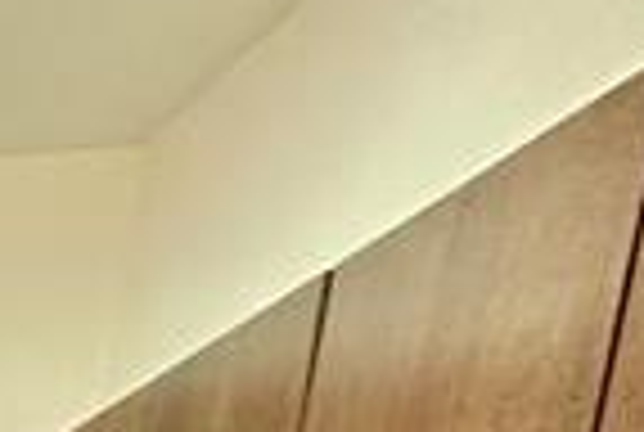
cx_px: -1243
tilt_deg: -14.2
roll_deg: +0.1
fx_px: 1864
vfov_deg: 9.0
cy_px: 1512
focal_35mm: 104
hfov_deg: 11.7
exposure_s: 1/99
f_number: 2.2
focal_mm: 2.22
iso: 250
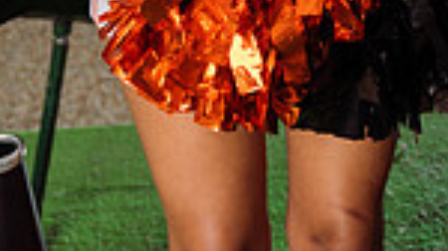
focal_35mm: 110
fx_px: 1305
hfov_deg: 19.2
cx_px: 382
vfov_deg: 9.6
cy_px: -365
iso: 125
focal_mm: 35
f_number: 4.5
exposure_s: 1/250
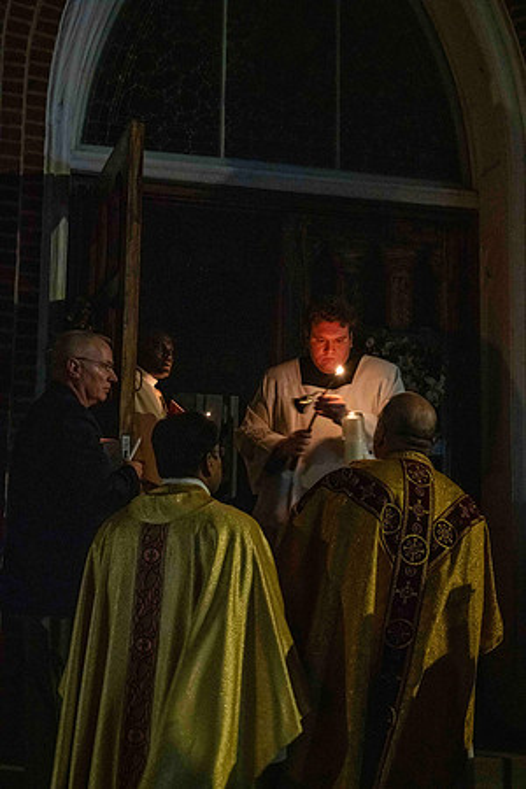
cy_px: 394
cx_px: 263
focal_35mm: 46
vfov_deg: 42.7
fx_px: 1008
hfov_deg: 29.2
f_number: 6.3
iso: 8000
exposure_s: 1/40
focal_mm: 46
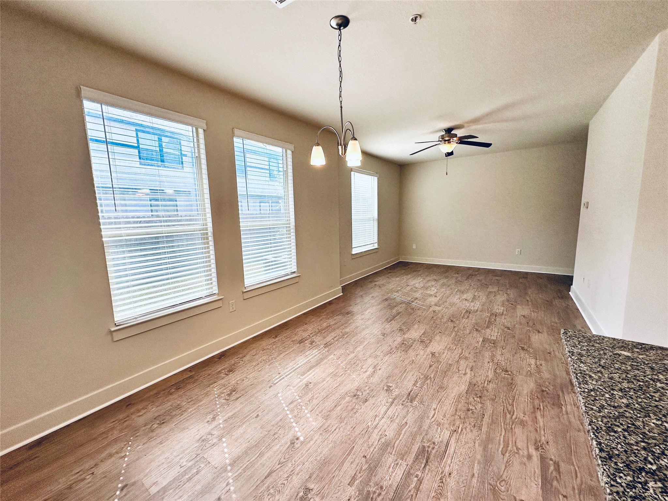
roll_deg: +1.5
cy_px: 250
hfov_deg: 102.1
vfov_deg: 85.7
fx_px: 270
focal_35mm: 14
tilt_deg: -8.1
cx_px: 334
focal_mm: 2.22
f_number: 2.2
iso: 40
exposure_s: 1/316
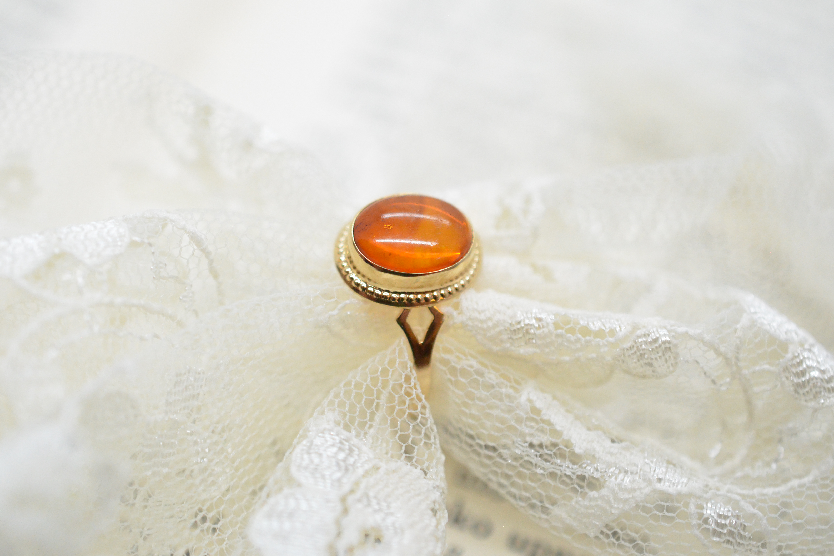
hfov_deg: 32.9
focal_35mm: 61
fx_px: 1413
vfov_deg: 22.3
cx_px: 415
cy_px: 278
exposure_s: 1/2500
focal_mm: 40
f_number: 4
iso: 4000
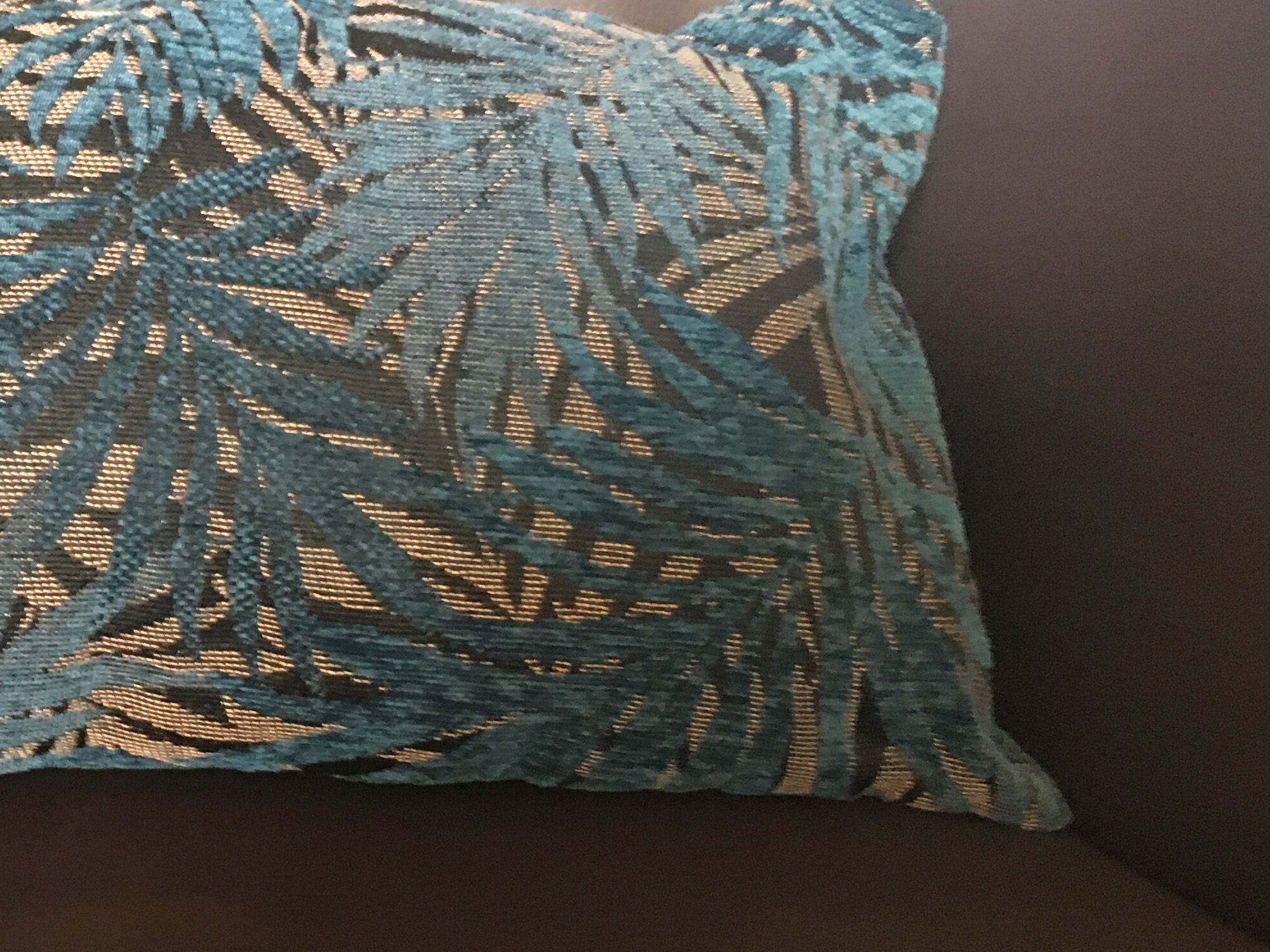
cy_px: 525
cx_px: -3
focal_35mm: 59
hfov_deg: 30.4
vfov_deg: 24.8
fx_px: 2164
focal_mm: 4.15
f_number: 2.2
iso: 400
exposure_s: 1/17
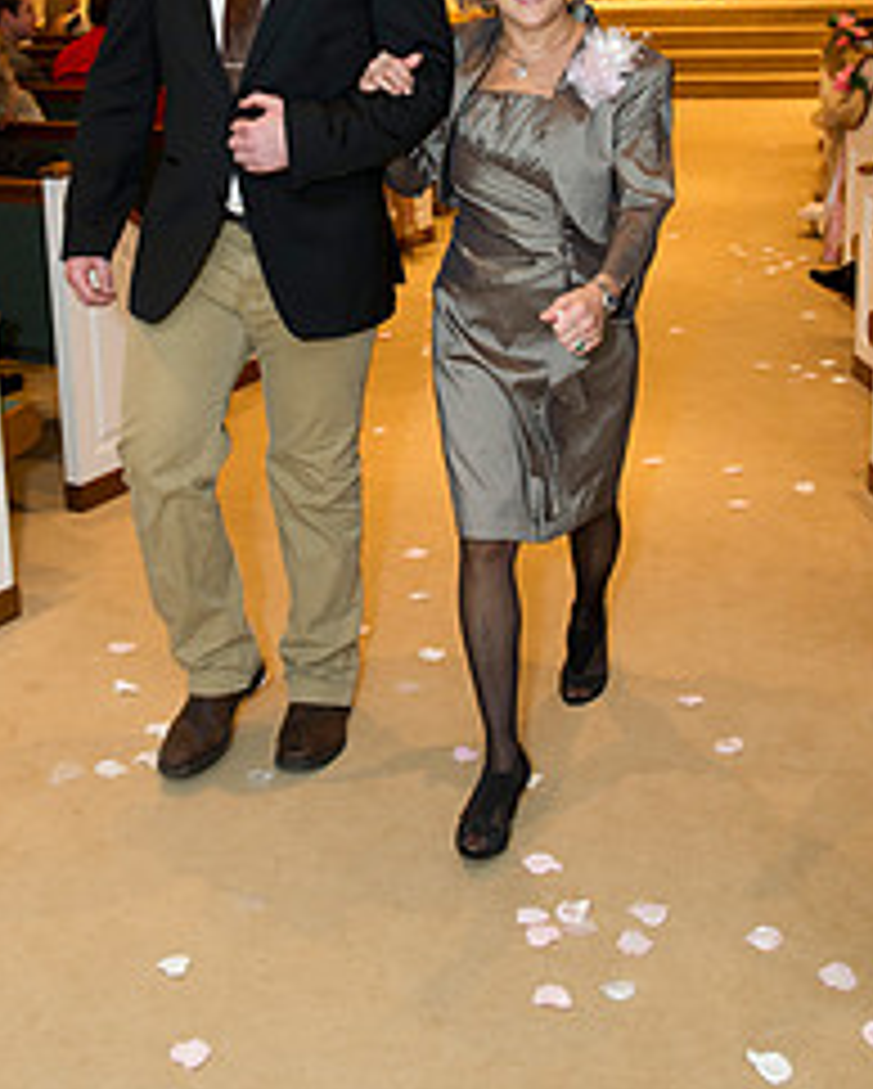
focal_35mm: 54
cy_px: 243
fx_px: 1742
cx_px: 407
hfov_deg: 28.1
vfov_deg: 33.8
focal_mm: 31
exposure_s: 1/125
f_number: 4.5
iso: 1600
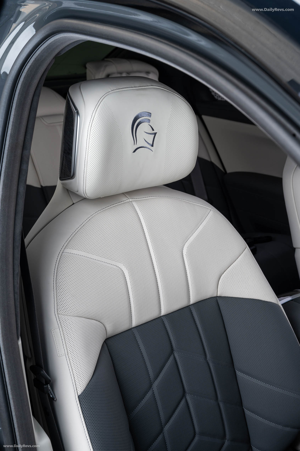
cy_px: 226
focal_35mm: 45
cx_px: 150
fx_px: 563
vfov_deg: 43.6
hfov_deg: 29.8
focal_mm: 45
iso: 200
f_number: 10
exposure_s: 1/20
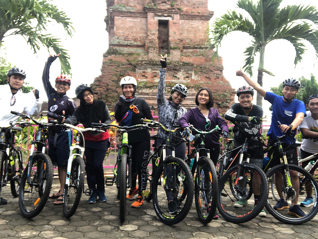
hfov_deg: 55.3
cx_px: 160
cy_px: 120
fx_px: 303
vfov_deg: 43.0
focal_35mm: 33
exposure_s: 1/120
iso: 50
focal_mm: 2.87
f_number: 2.2
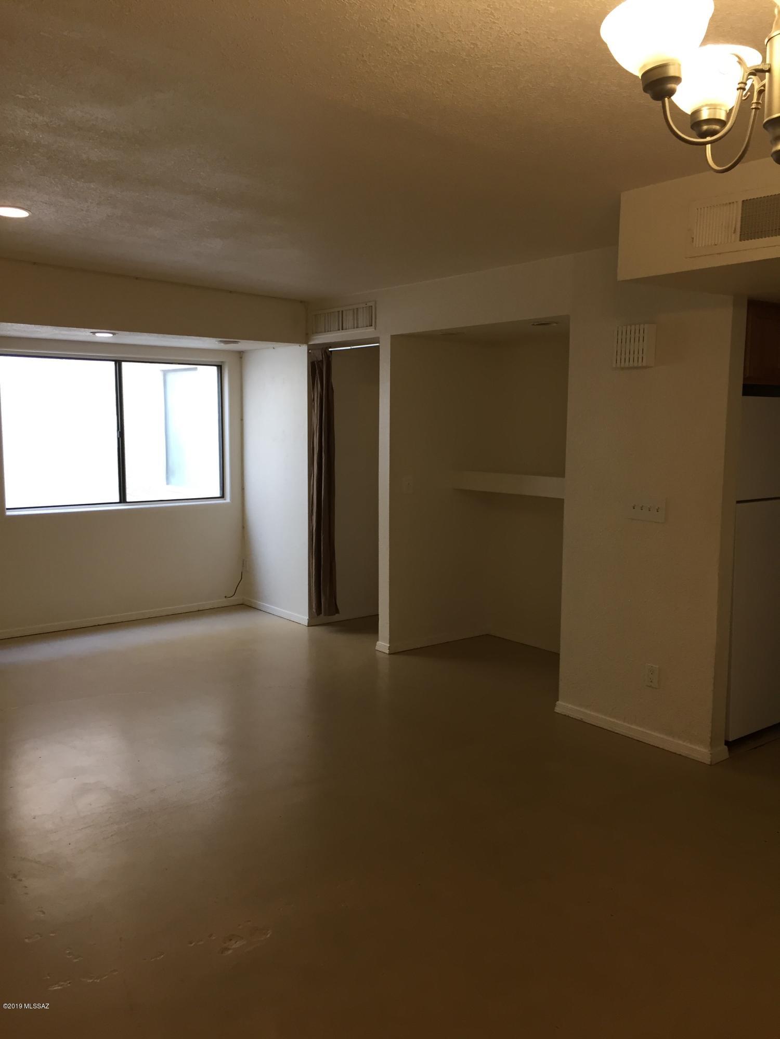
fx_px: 871
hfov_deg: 48.2
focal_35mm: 29
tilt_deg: -6.8
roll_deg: -0.7
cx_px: 390
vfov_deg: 61.7
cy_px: 520
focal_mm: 4.15
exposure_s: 1/30
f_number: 2.2
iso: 32
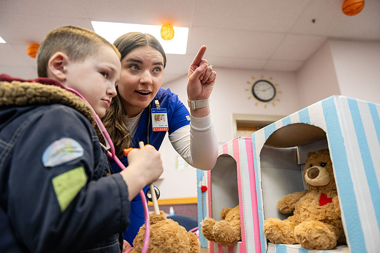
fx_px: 253
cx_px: 190
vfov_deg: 53.2
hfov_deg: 73.7
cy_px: 126
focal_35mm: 24
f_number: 2.8
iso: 2000
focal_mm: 24
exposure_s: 1/320
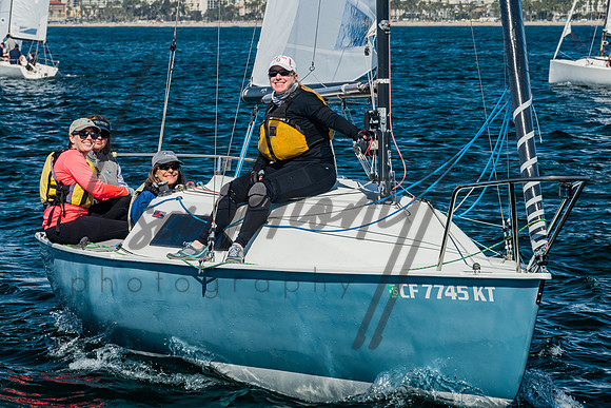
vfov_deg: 7.8
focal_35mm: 176
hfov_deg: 11.7
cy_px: 121
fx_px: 2987
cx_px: 219
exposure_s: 1/400
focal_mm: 120
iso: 400
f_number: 10
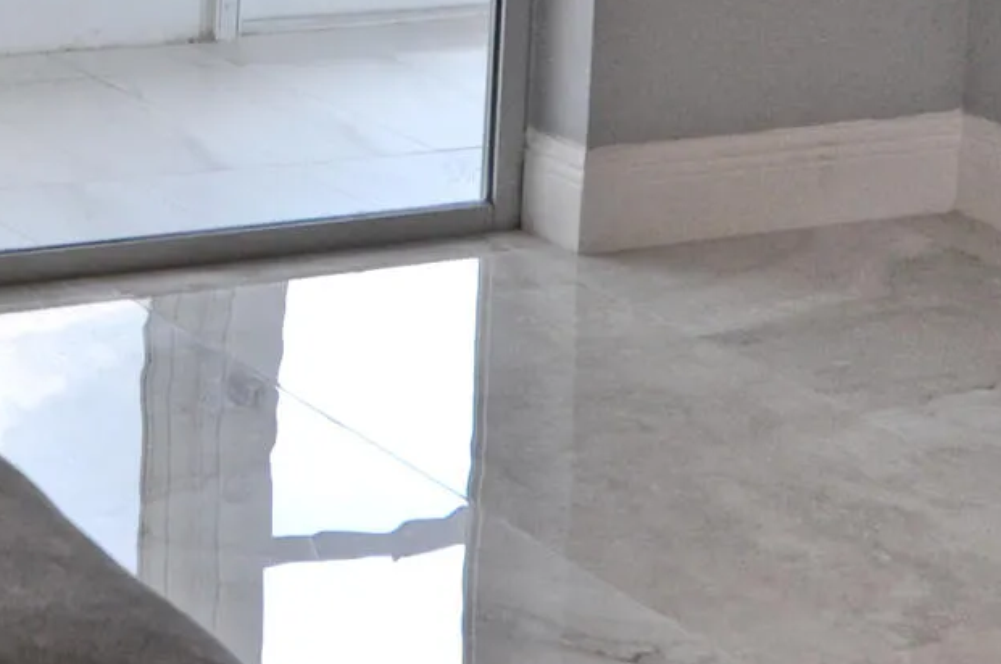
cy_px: -633
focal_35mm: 116
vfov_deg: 10.8
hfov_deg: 16.9
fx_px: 3220
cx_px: -182
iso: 400
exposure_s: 1/100
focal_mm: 16
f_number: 5
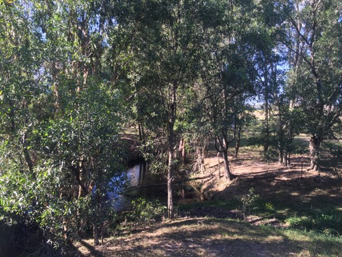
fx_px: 287
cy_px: 128
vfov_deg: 48.2
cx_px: 171
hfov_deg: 61.7
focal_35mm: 29
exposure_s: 1/126
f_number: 2.2
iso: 32
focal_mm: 4.15
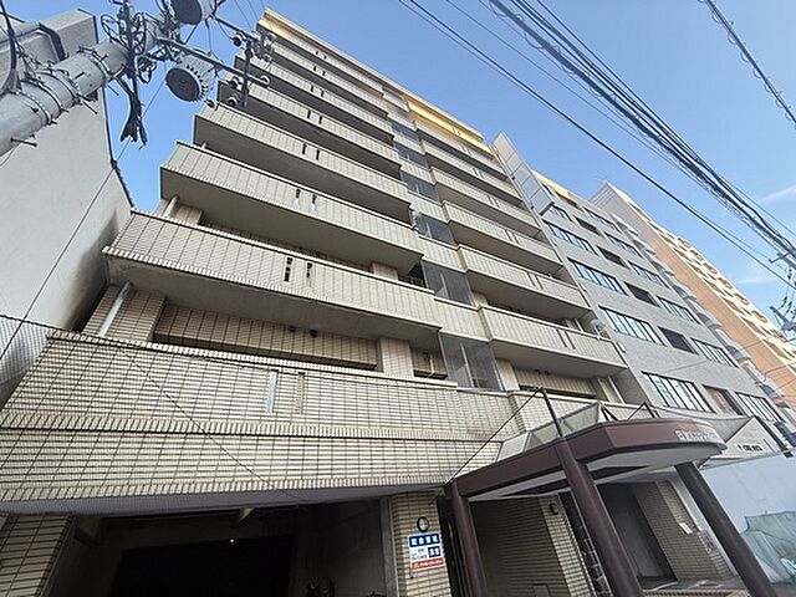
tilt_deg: +37.9
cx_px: 398
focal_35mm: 14
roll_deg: +8.0
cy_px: 298
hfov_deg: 102.1
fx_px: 322
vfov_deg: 85.7
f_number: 2.2
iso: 64
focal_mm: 2.22
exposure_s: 1/99
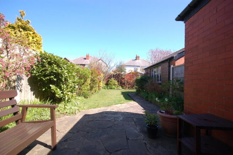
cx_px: 116
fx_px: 111
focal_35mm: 17
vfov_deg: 69.5
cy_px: 78
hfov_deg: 92.5
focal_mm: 11.5
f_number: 10
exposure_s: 1/400
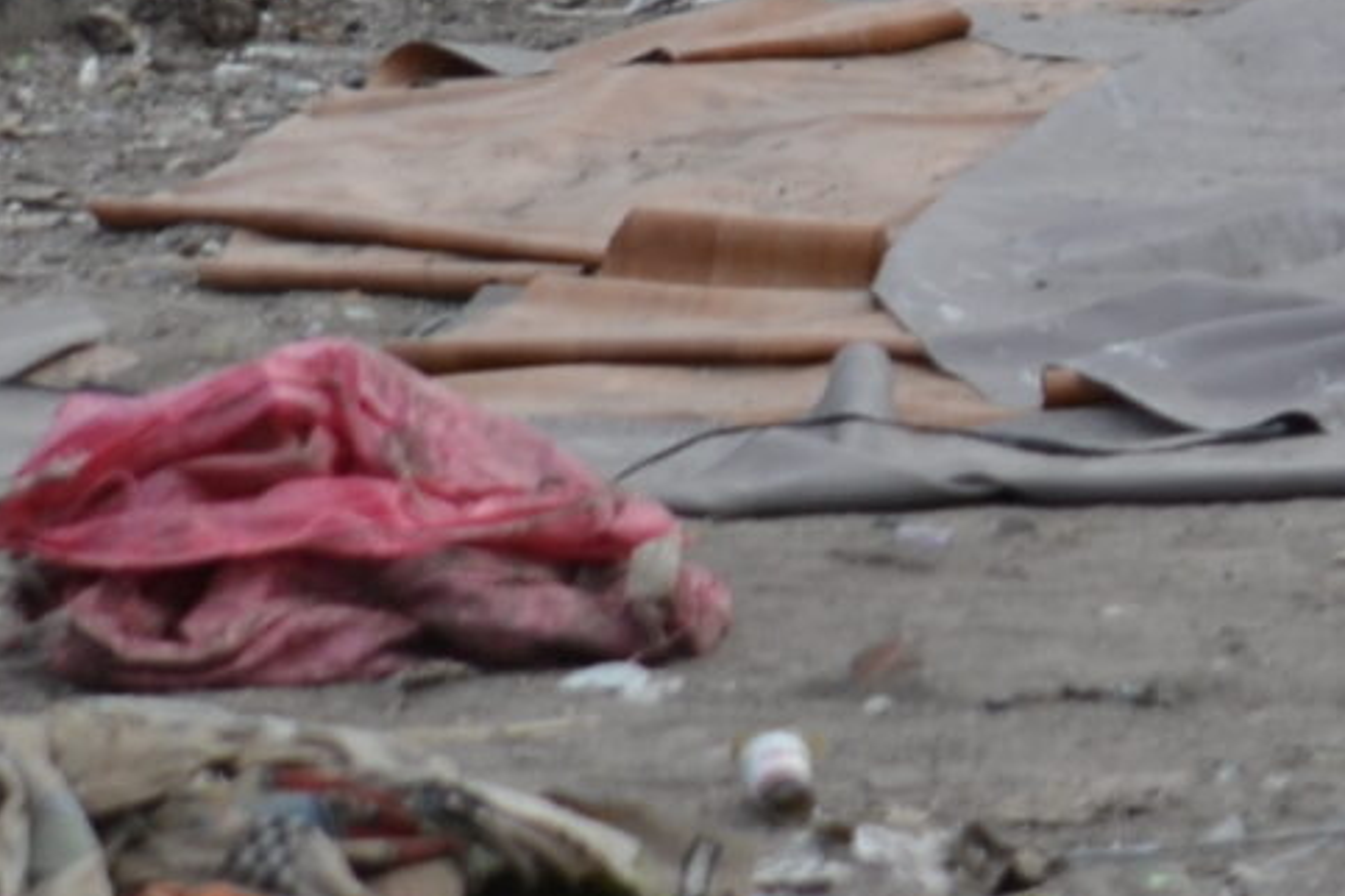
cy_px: -1340
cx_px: 2384
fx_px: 16350
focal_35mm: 438
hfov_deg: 4.7
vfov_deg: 3.1
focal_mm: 55
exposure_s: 1/160
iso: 100
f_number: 6.3
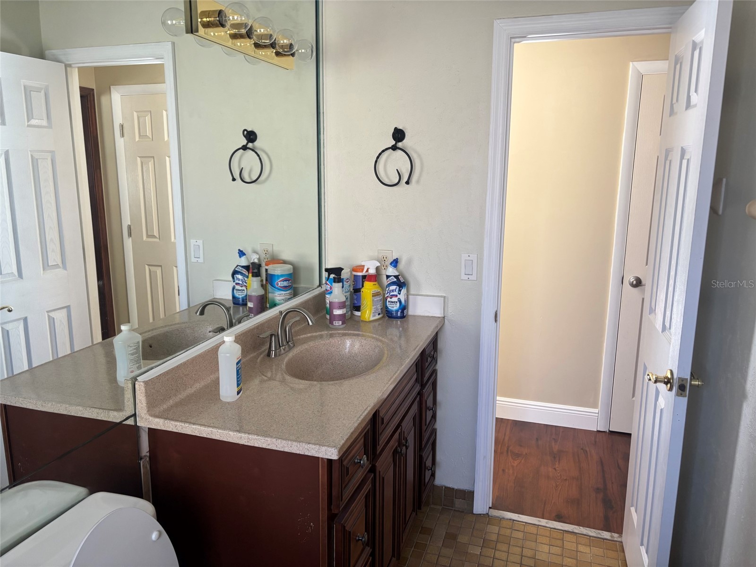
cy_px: 284
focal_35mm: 26
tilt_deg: -10.6
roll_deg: -1.1
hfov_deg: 67.3
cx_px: 378
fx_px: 568
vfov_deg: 53.1
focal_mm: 5.96
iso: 125
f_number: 1.6
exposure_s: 1/90
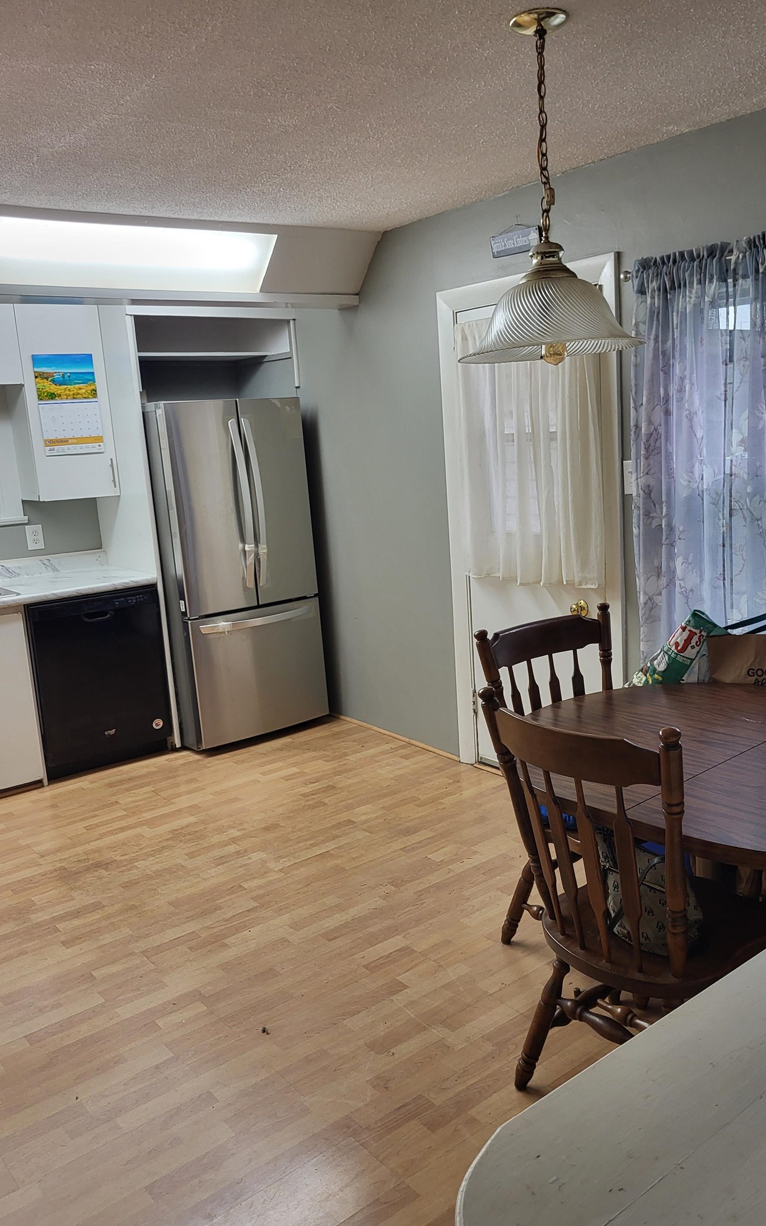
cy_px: 638
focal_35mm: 29
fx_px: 969
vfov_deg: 64.6
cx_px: 454
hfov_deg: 43.0
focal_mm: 5.4
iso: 200
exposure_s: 1/120
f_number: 1.8
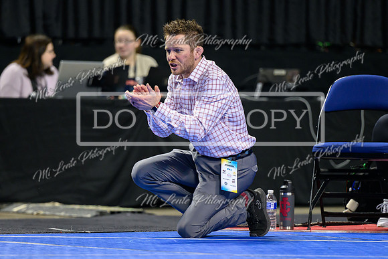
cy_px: 157
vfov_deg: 4.5
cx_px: 184
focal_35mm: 303
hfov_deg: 6.8
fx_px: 3266
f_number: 2.8
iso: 2500
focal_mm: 200
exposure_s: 1/800
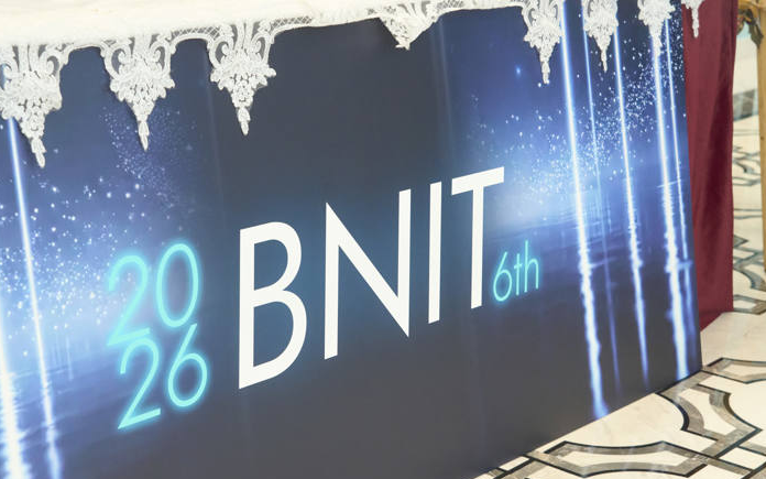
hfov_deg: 34.4
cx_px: 294
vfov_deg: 22.0
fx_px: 1232
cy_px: 291
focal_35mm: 59
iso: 3200
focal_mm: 42
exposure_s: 1/160
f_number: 5.6
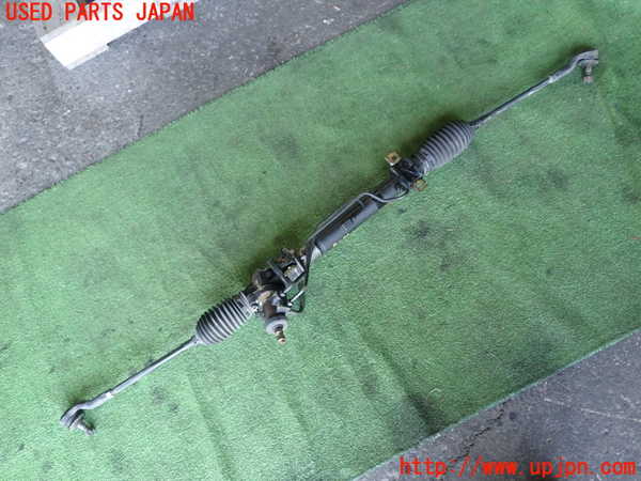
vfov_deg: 46.8
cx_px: 320
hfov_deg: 60.0
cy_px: 240
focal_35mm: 30
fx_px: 556
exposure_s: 1/40
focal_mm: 5.4
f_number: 2.3
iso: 200
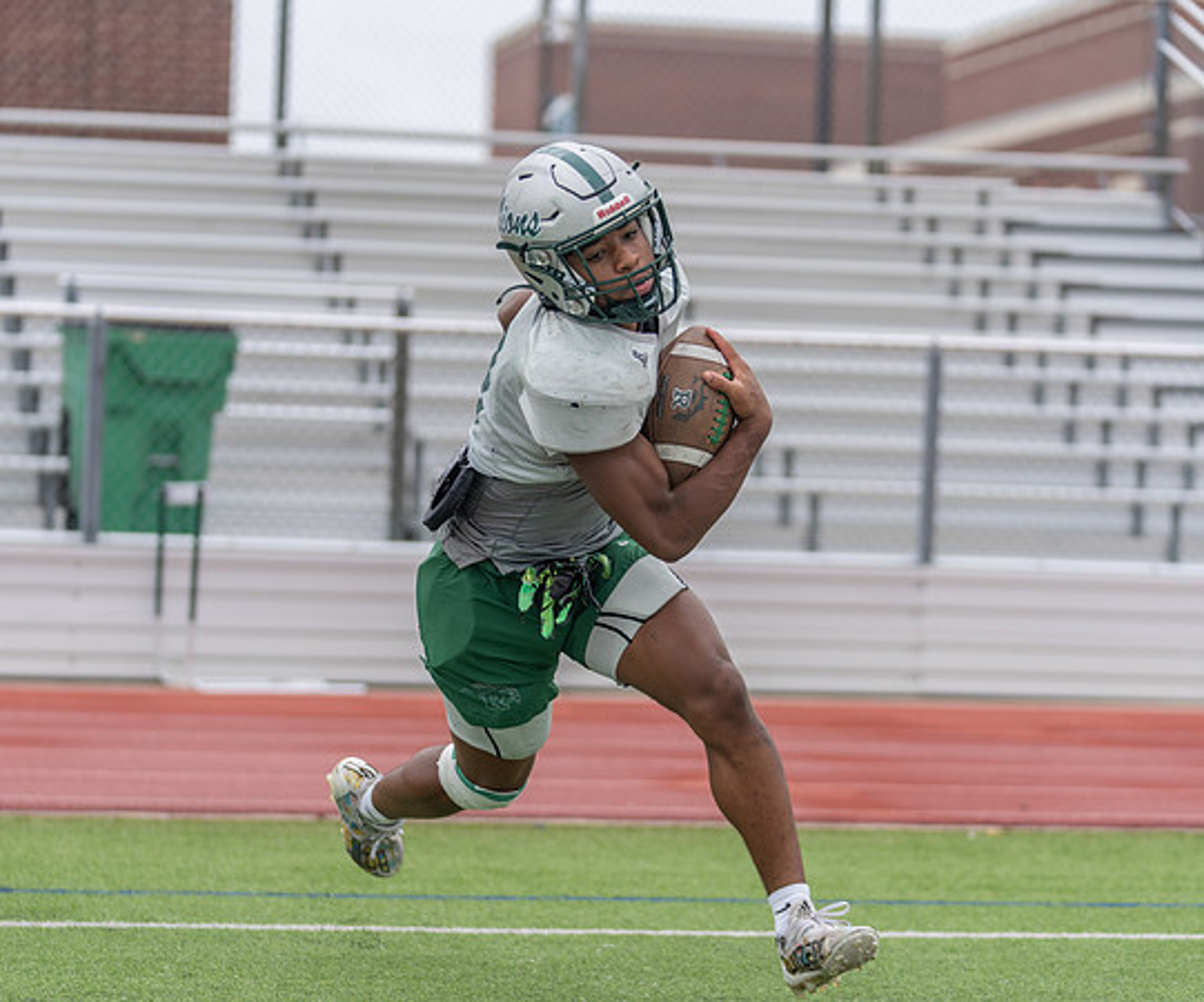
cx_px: 576
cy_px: 472
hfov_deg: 14.2
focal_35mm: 134
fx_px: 4841
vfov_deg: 11.8
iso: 160
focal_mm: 105
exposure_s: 1/1250
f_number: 2.8
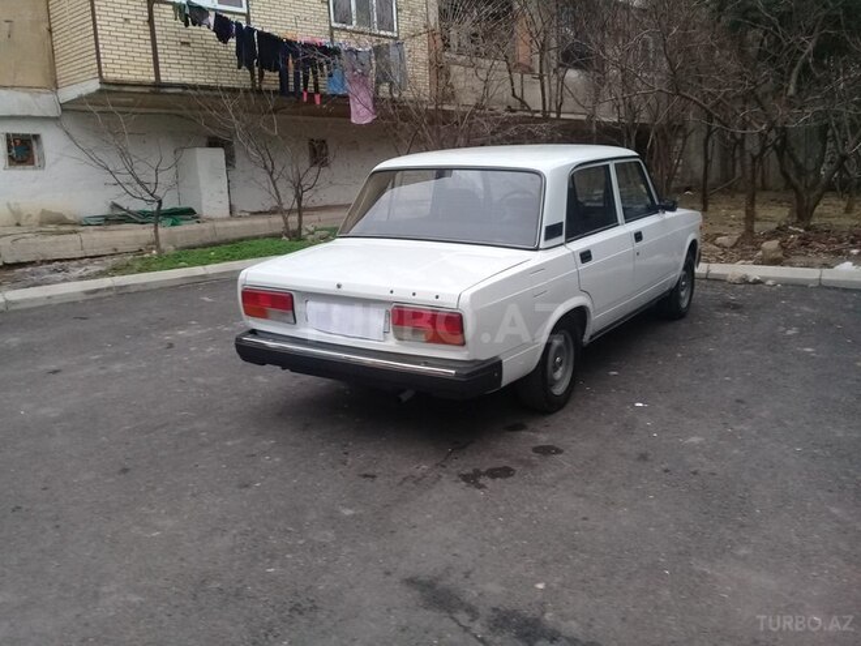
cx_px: 430
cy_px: 323
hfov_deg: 58.4
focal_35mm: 31
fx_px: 771
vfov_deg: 45.4
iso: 100
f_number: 2.2
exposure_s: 1/33
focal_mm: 3.3
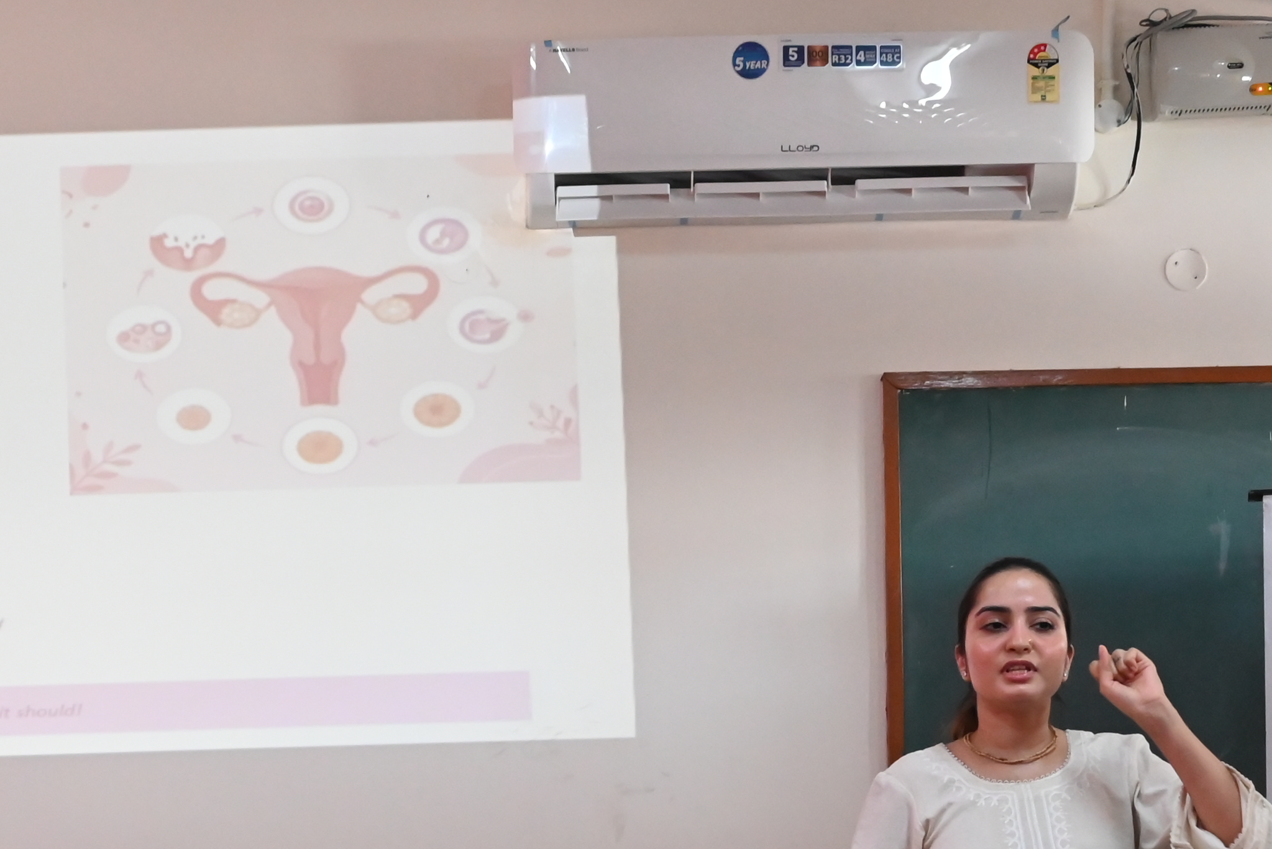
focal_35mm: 98
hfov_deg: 20.7
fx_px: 3480
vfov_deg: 13.5
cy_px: 1012
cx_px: 554
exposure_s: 1/125
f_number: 4.8
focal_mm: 33.5
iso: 3200
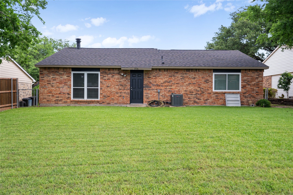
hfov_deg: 57.2
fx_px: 269
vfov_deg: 40.0
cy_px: 98
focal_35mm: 33
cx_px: 146
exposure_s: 1/30
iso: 800
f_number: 7.1
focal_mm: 33
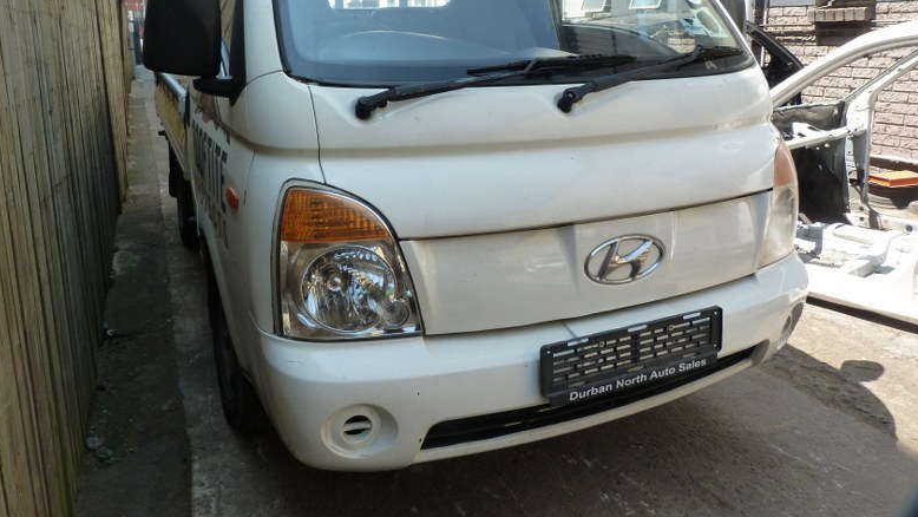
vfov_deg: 41.1
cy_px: 183
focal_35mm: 28
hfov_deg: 67.9
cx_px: 448
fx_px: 682
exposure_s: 1/200
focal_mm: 4.5
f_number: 4
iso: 125
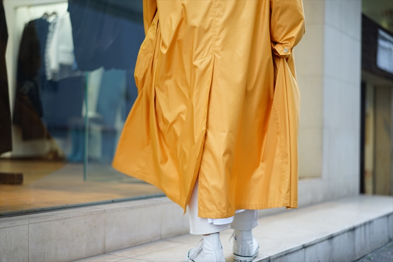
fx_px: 600
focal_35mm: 55
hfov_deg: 36.3
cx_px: 196
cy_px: 131
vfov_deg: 24.6
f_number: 1.8
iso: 125
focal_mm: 55
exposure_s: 1/60
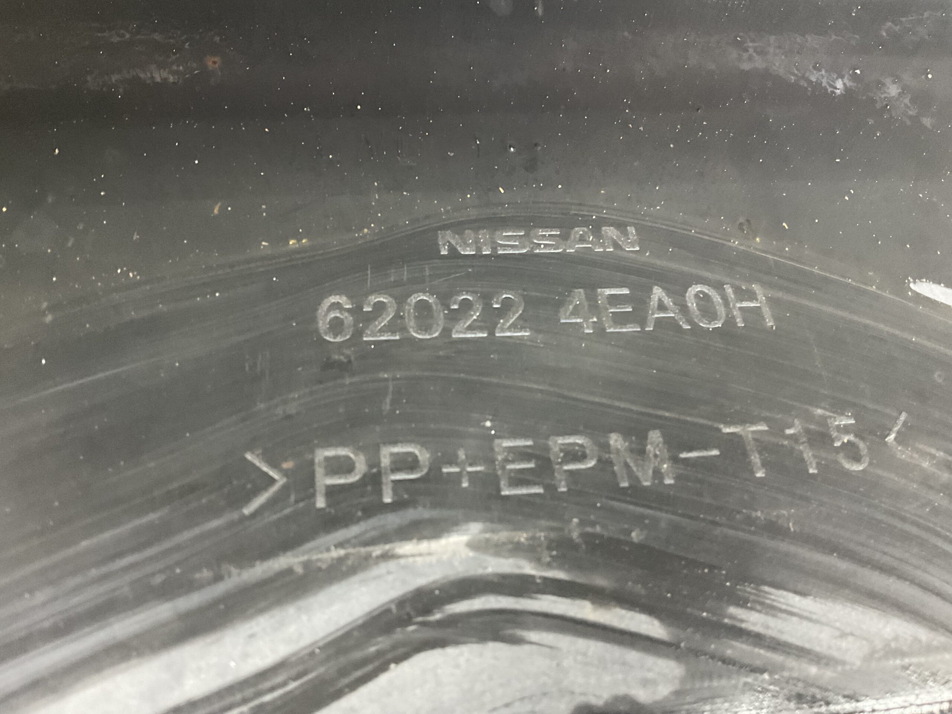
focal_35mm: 29
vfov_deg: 48.2
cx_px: 476
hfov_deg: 61.7
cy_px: 357
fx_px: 798
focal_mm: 3
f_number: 1.8
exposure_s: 1/33
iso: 320
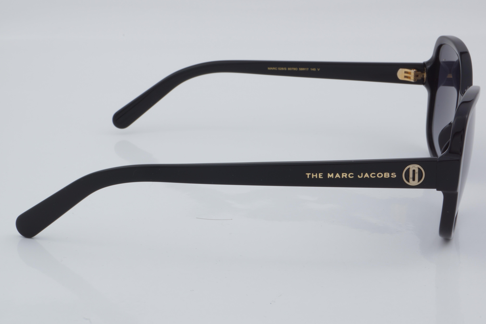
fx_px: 1026
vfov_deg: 17.9
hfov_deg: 26.7
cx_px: 243
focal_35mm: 76
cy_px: 161
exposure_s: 1/4
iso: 100
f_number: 32
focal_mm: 50
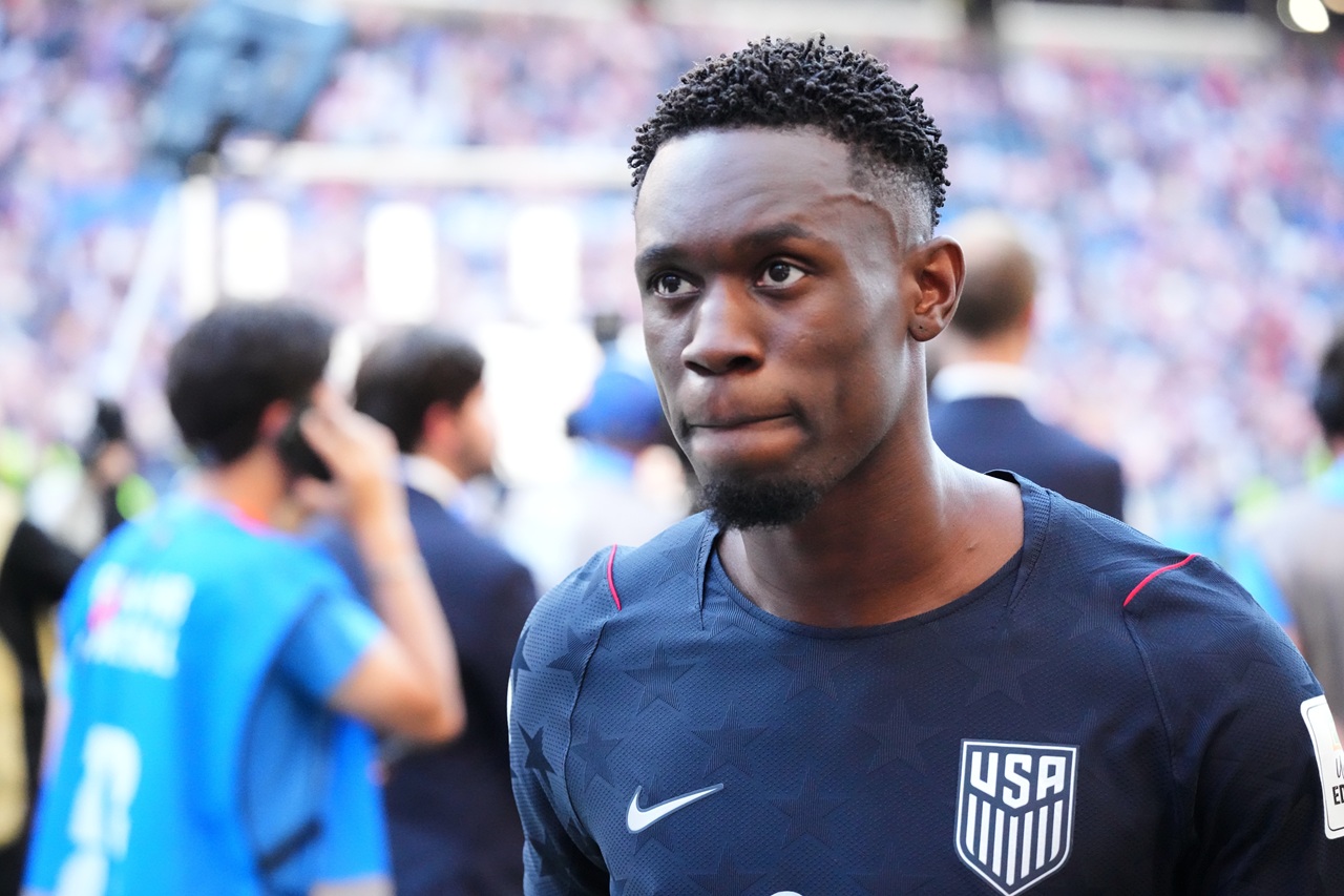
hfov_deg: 15.2
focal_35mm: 135
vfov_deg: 10.2
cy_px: 448
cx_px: 672
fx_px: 5039
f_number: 4.5
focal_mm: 135
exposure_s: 1/1600
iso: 12800
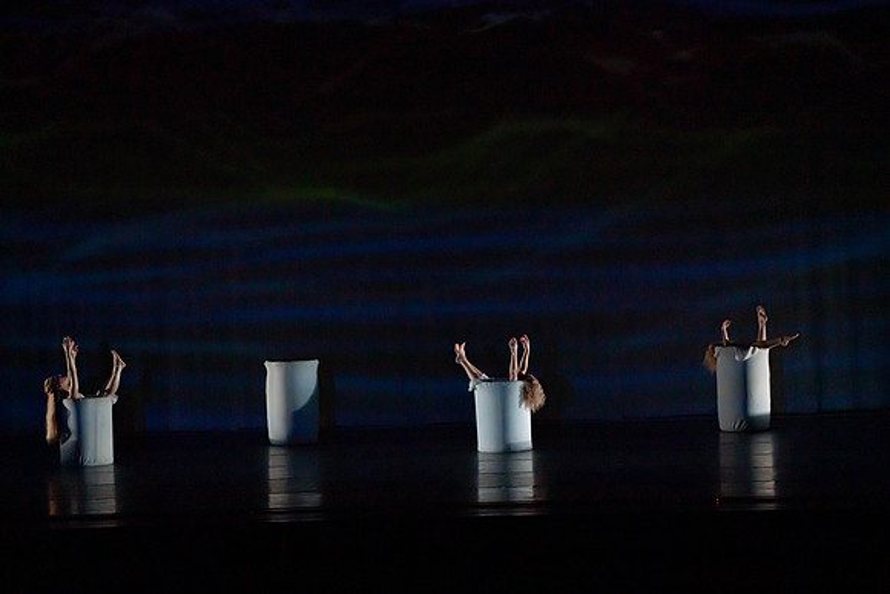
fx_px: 3486
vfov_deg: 9.7
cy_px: 297
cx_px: 445
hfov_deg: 14.5
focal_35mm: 141
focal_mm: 141
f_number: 5
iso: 6400
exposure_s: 1/320
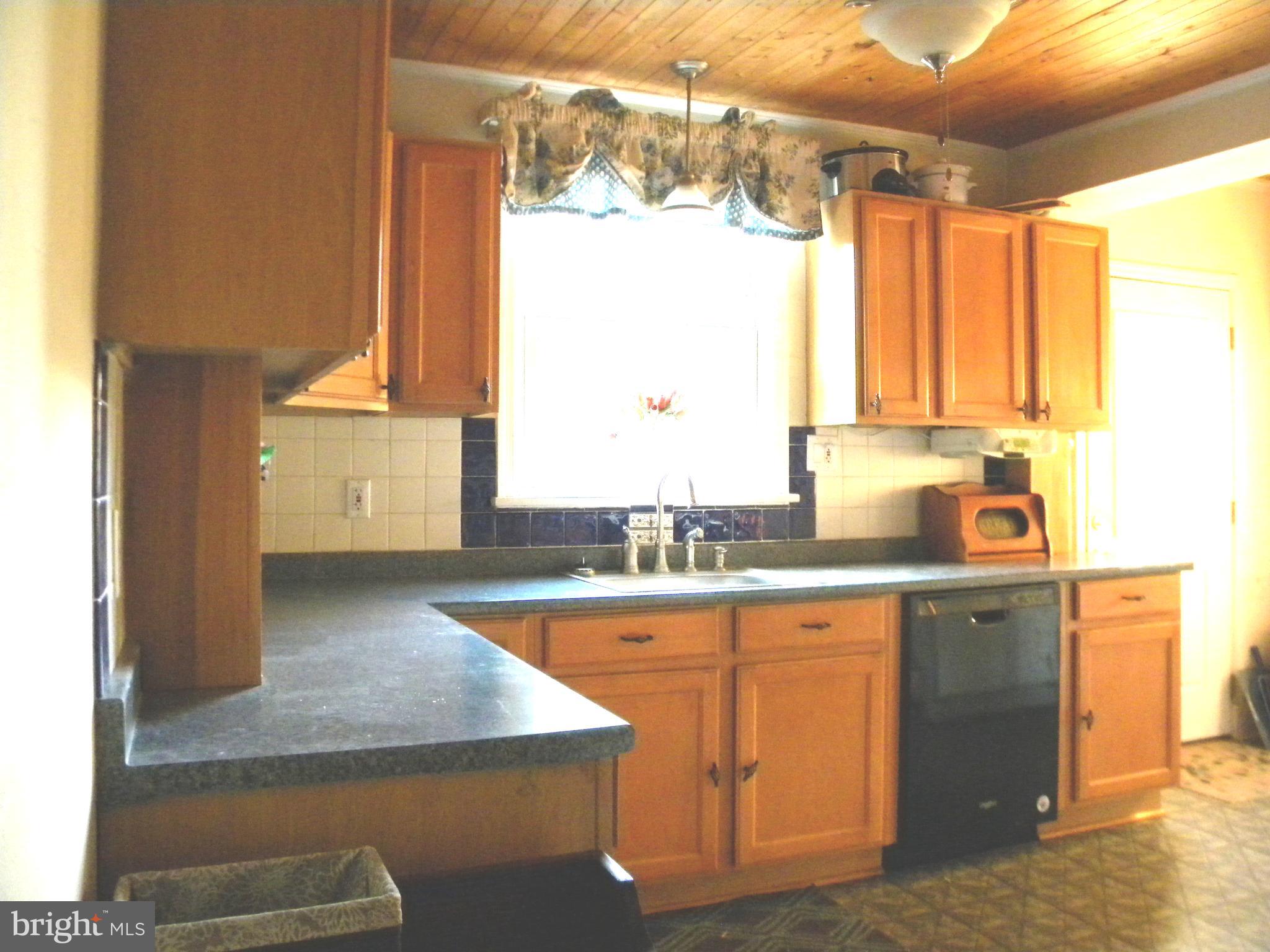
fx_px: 1027
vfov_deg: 49.7
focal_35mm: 28
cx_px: 635
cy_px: 476
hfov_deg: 63.4
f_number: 3.5
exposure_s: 1/19.7
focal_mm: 5
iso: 400
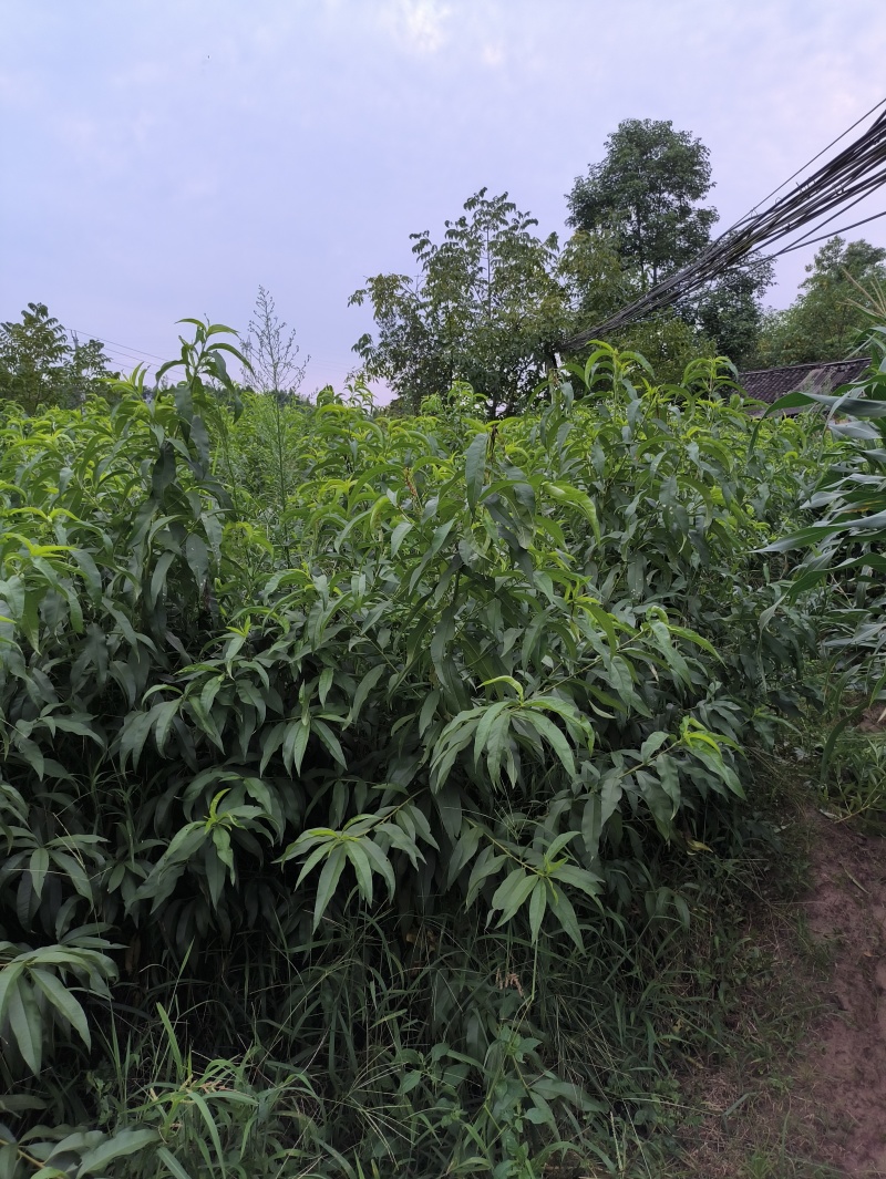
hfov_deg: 58.9
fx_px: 784
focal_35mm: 23
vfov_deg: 73.9
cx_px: 443
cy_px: 590
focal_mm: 4.69
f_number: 1.79
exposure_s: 1/50
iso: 62
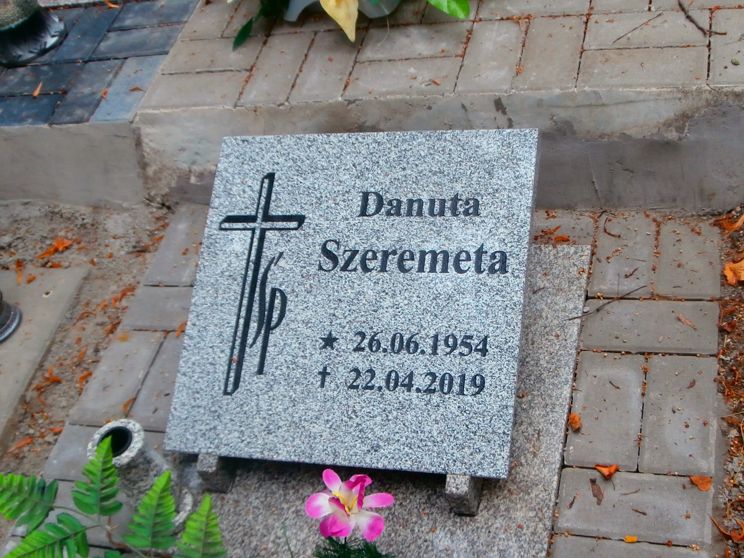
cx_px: 414
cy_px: 305
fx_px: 946
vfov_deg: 32.8
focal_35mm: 44
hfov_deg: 42.9
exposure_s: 1/200
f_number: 3.5
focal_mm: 5.36
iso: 100
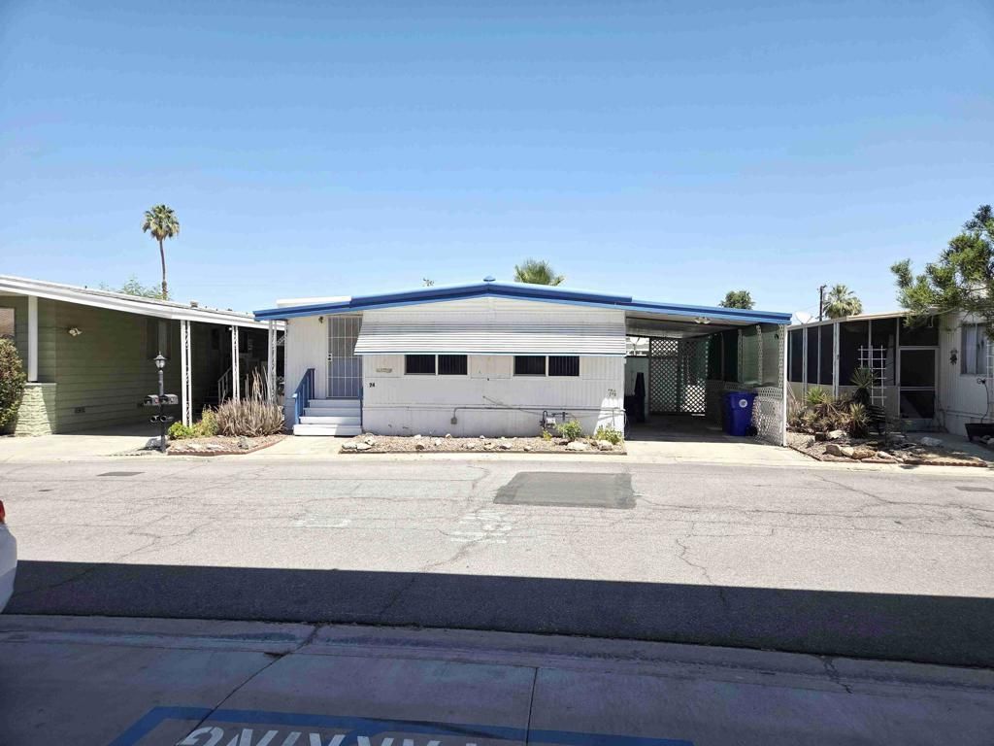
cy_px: 373
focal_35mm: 23
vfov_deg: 58.9
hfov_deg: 73.9
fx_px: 660
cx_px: 497
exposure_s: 1/5004
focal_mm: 5.4
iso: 80
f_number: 1.8
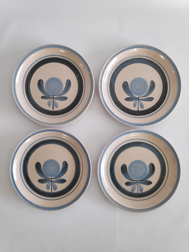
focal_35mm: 20
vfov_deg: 81.7
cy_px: 126
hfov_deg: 66.0
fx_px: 146
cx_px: 94
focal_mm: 3.94
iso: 469
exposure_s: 1/100
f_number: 1.9
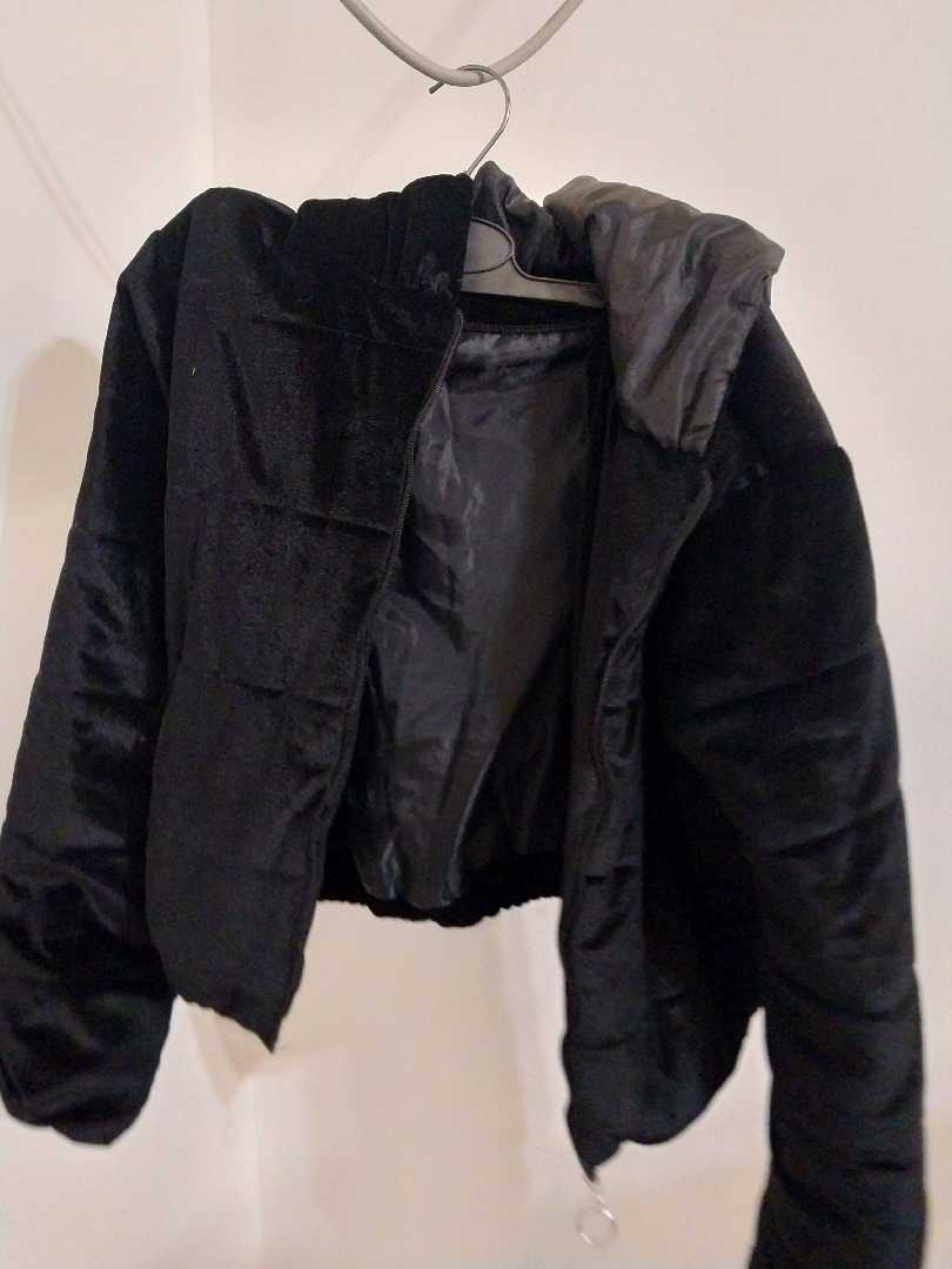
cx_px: 476
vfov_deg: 67.3
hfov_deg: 53.1
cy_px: 634
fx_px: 953
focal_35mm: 26
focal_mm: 4
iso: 1000
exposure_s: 1/15
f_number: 1.8
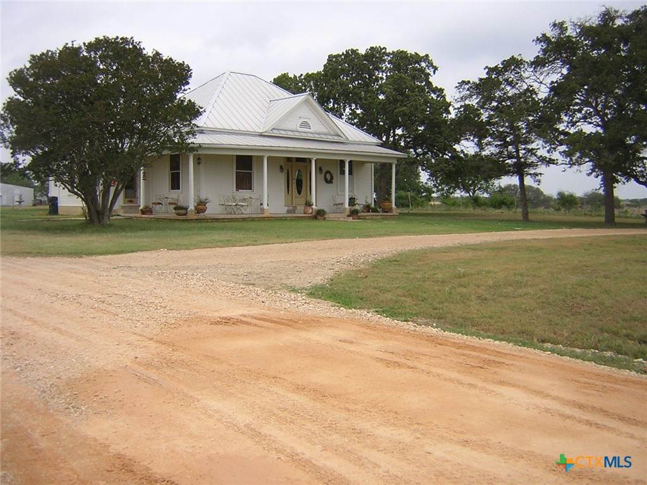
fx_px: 673
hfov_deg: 51.4
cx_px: 324
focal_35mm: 36
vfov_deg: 39.7
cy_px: 242
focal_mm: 4.7
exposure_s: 1/456
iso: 100
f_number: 2.6
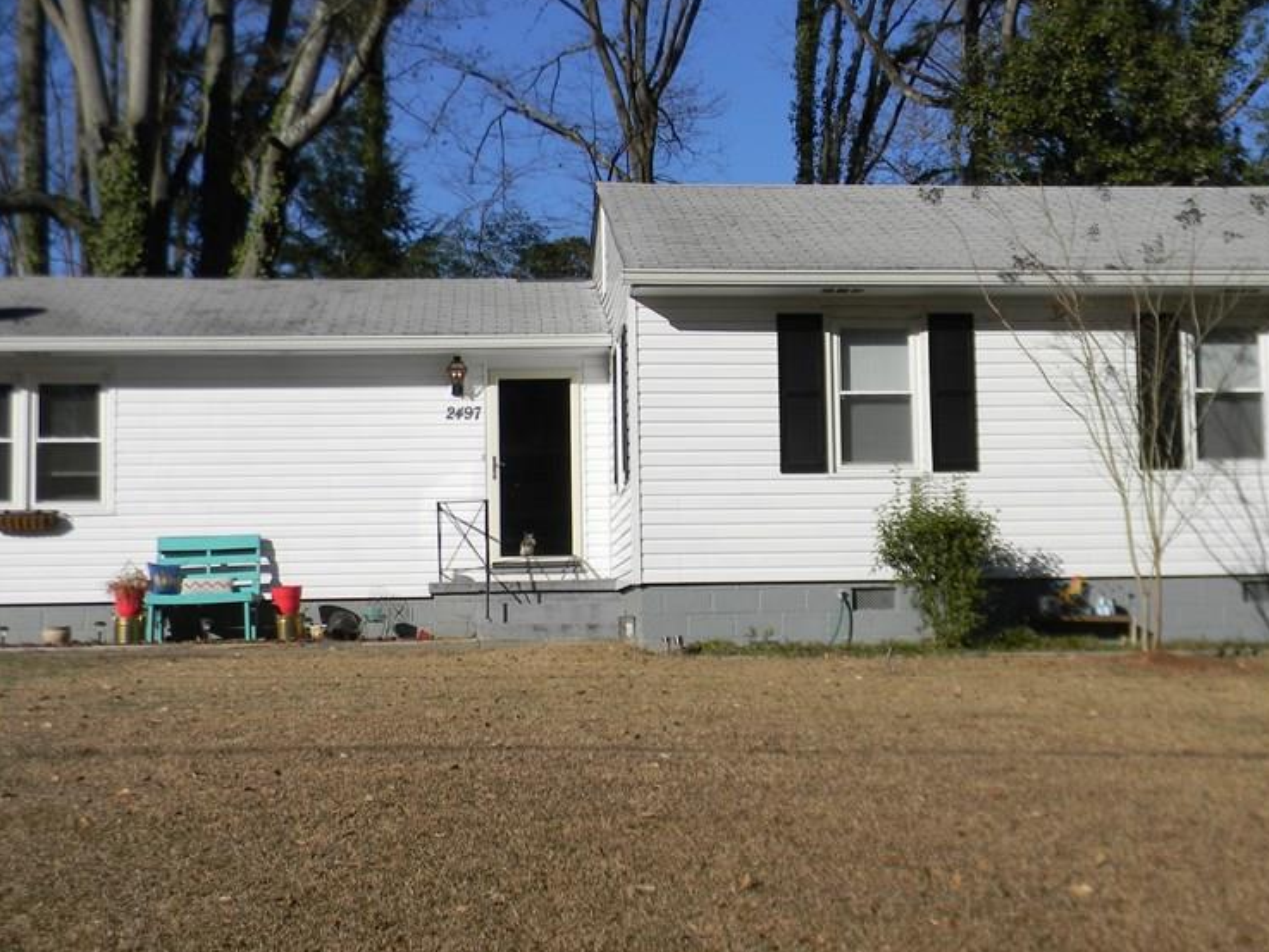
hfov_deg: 38.1
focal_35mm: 50
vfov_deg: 29.1
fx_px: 1833
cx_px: 713
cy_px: 484
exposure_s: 1/358
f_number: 7.4
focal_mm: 6.4
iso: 80
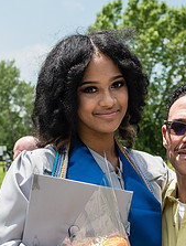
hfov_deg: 12.8
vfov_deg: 16.7
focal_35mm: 116
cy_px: 212
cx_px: 123
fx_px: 826
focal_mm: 40
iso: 200
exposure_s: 1/800
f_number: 5.6
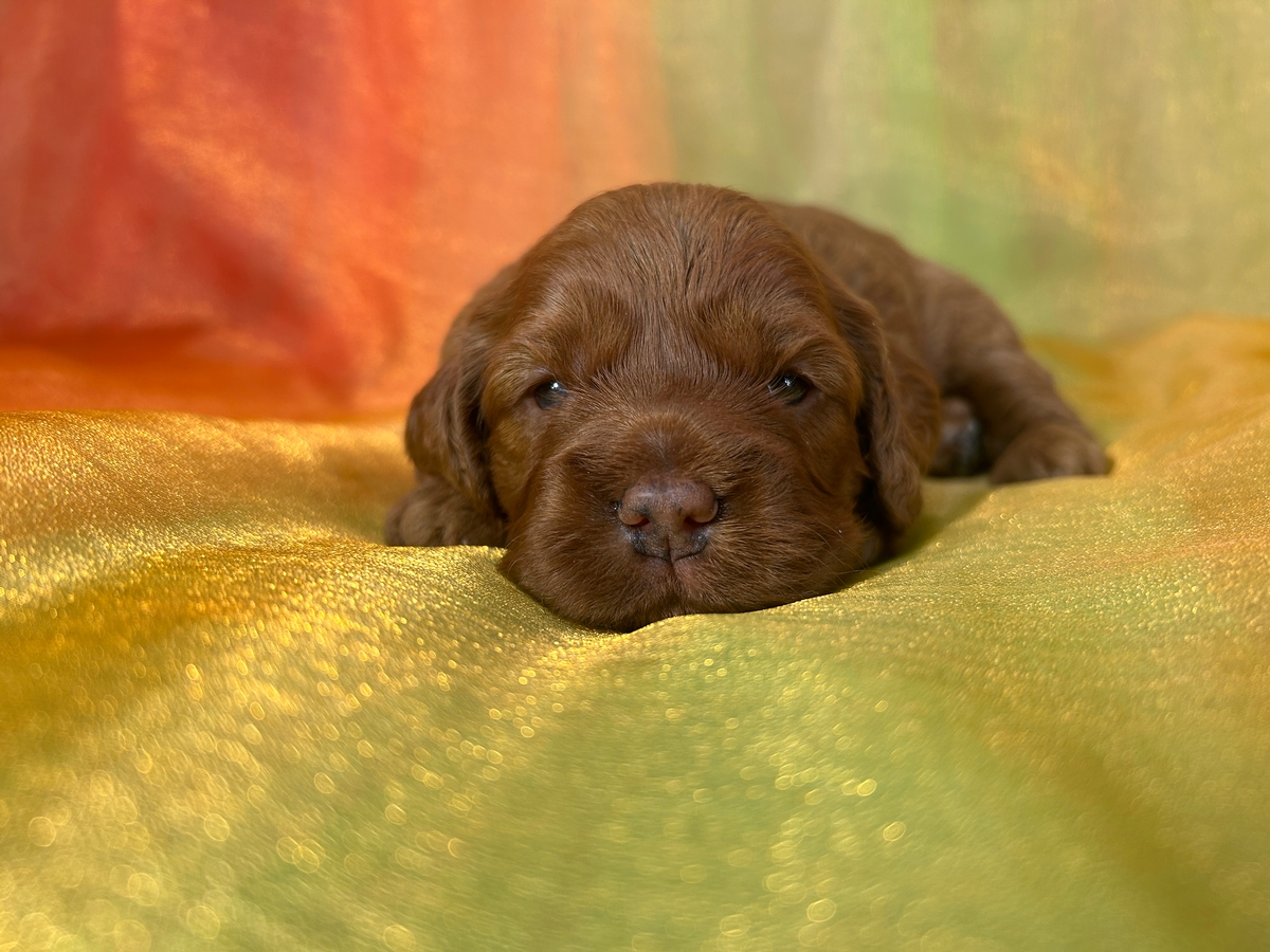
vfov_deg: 53.1
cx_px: 635
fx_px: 954
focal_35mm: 26
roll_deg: +1.1
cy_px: 476
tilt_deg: -7.2
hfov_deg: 67.3
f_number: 1.5
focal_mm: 5.7
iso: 64
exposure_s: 1/120
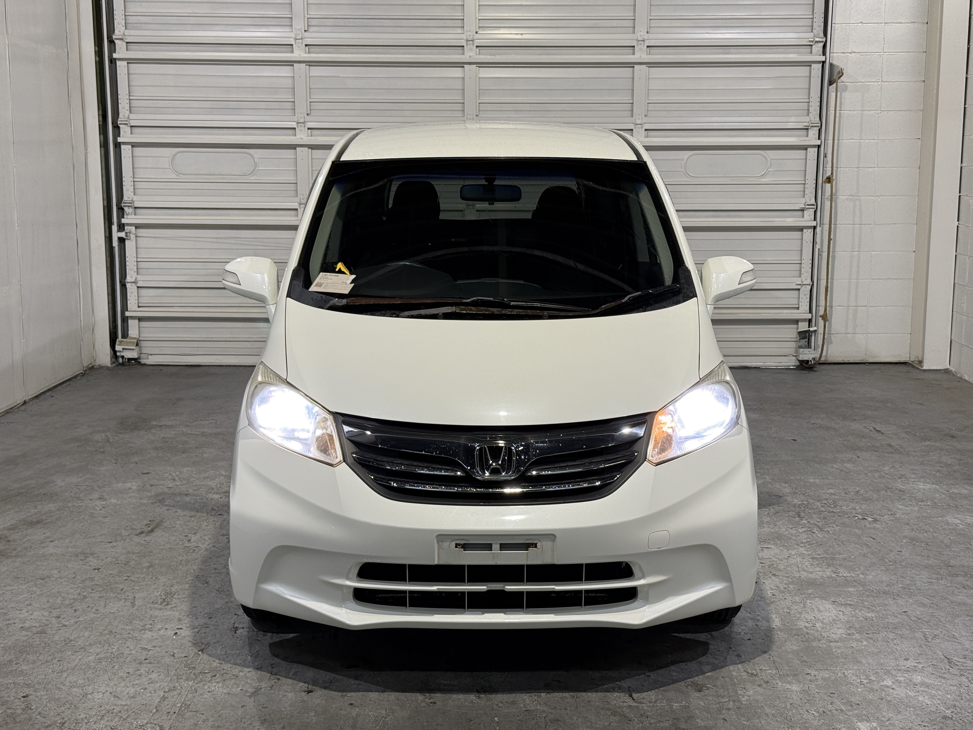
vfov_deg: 30.3
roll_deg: -0.5
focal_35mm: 48
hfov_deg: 39.7
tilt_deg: -9.3
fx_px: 1349
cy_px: 365
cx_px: 486
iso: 50
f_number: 1.78
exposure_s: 1/60
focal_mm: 6.76
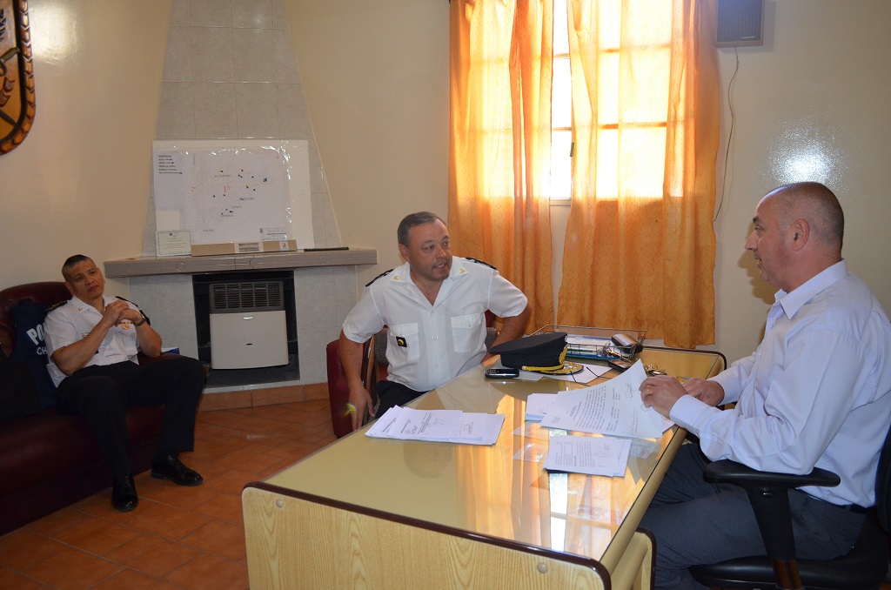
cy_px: 295
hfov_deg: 67.5
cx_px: 446
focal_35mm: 27
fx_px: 667
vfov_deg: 47.7
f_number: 3.5
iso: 900
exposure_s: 1/60
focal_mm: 18
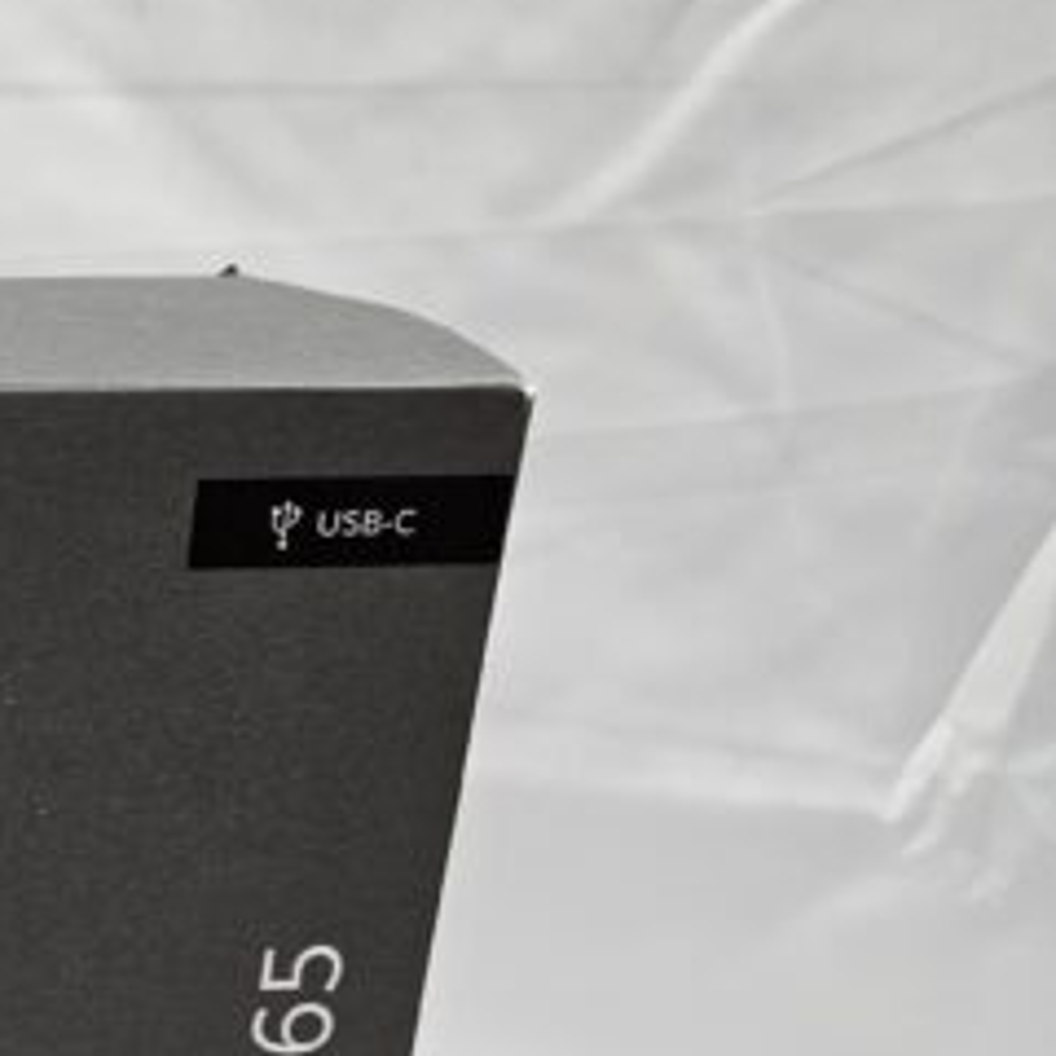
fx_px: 2243
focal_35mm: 65
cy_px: 1096
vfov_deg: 25.0
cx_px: -541
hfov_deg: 21.9
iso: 25
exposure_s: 1/100
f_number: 1.8
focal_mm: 5.4
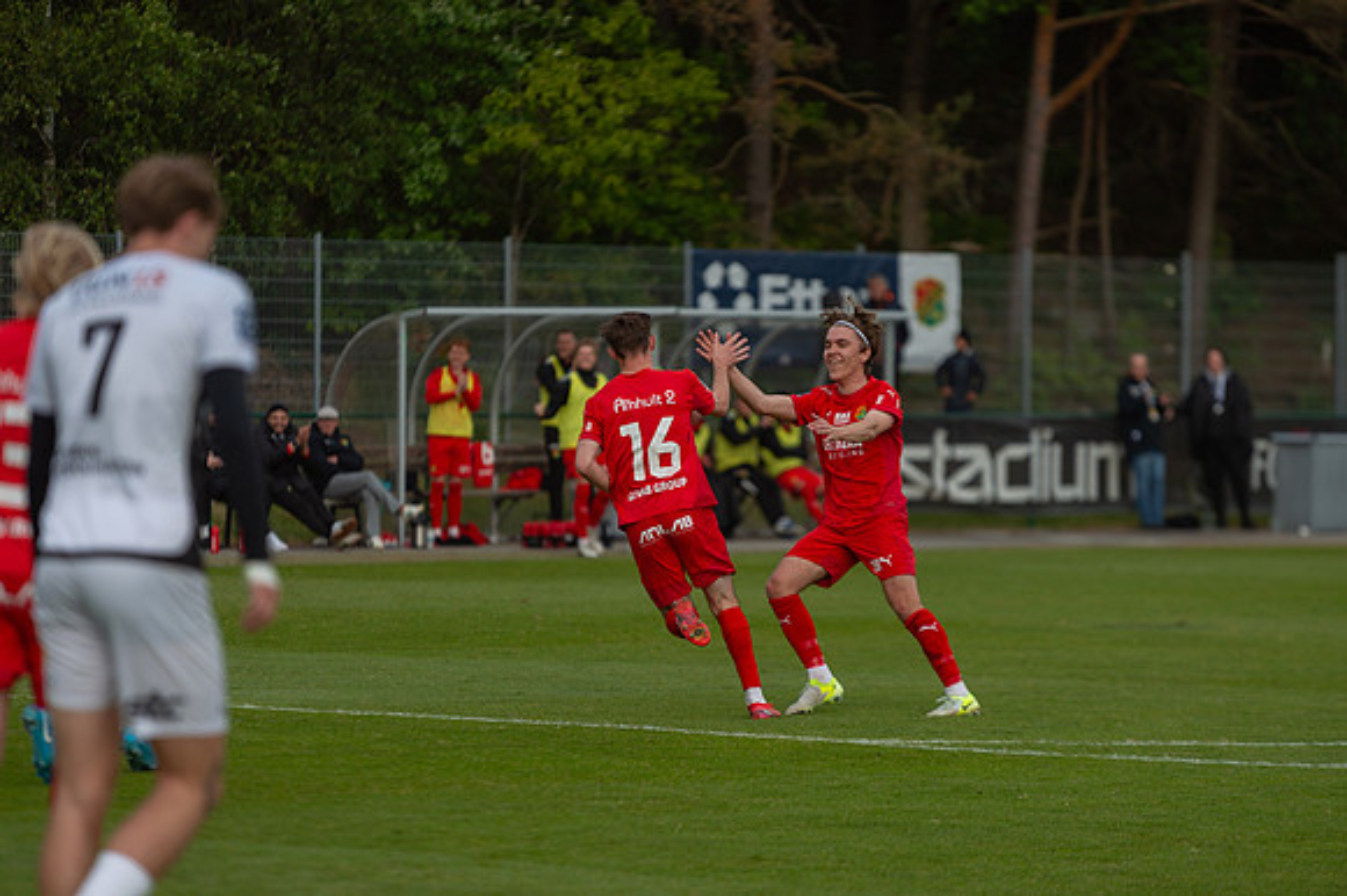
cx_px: 674
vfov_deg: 6.6
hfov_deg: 10.0
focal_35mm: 207
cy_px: 448
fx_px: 7724
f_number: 3.2
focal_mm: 200
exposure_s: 1/1600
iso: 180
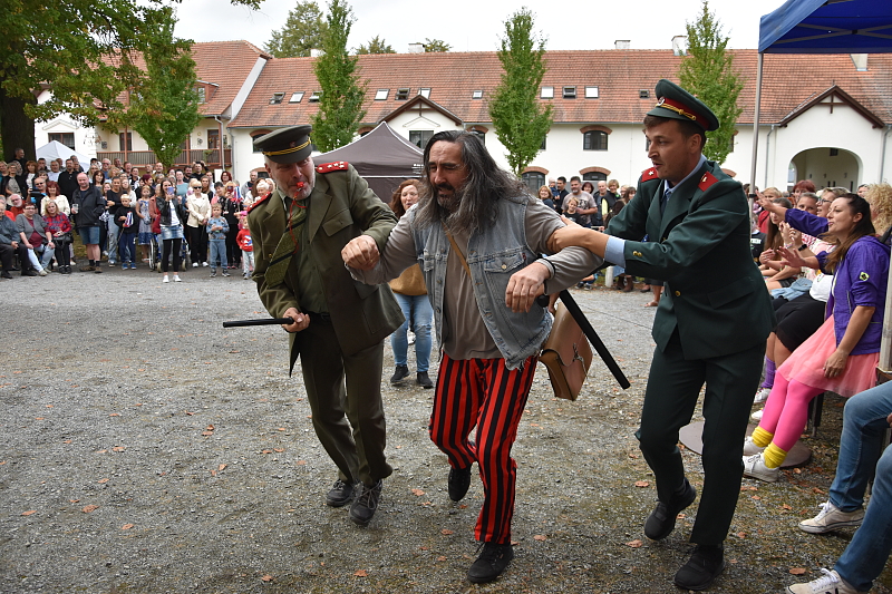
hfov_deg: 67.4
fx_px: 669
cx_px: 446
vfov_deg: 47.9
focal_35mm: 27
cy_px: 297
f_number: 3.5
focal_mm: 18
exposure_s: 1/640
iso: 800
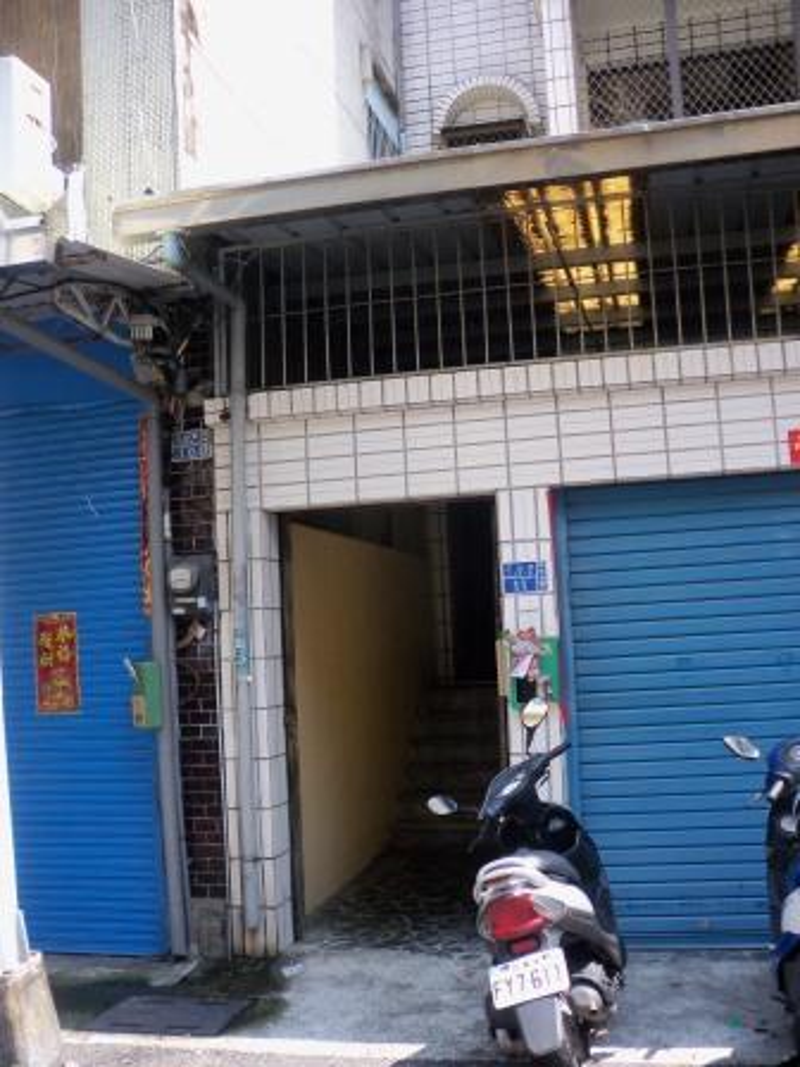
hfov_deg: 37.7
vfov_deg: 49.0
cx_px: 400
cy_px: 534
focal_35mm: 38
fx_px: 1171
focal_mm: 6.3
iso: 100
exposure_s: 1/125
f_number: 3.5
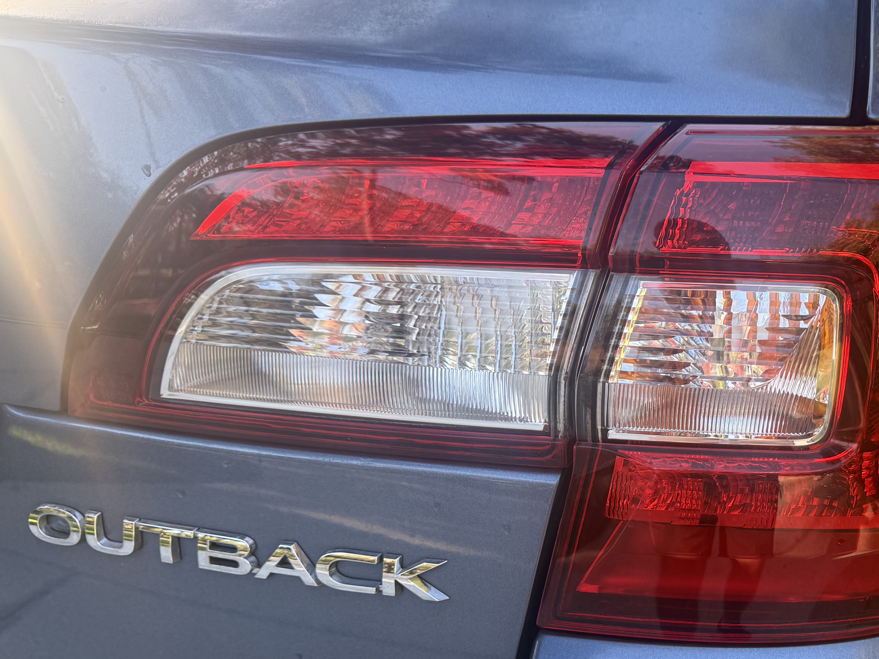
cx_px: 713
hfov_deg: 42.6
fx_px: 1067
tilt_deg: -21.2
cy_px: 475
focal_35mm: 42
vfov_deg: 33.8
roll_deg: -4.2
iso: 64
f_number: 1.78
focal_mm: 6.76
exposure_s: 1/129
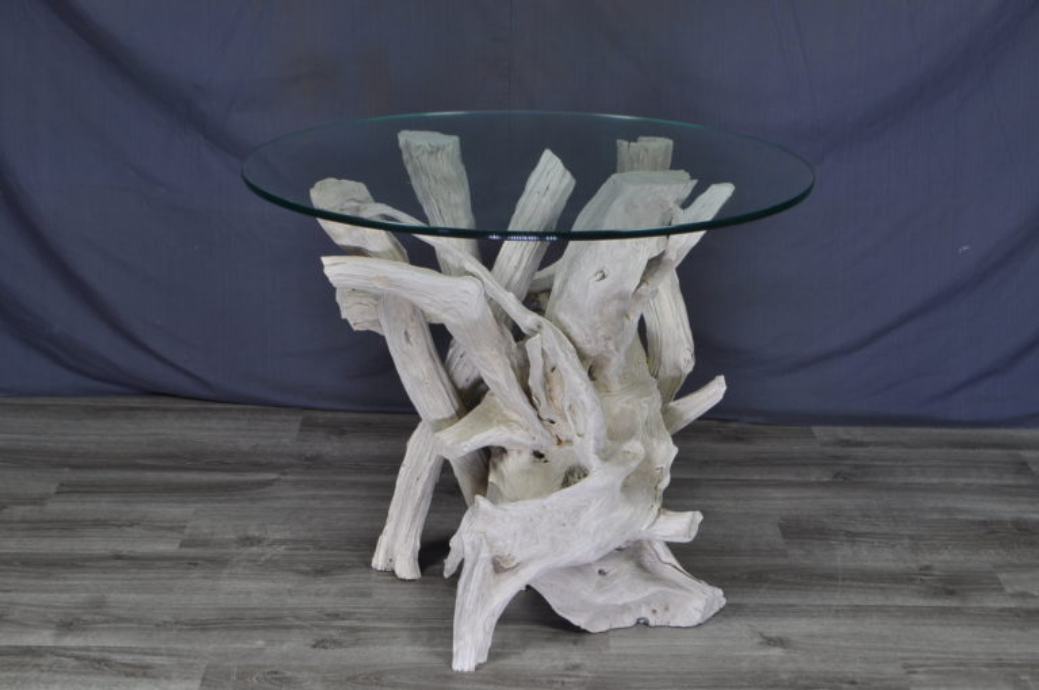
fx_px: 1729
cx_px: 520
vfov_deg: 22.6
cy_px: 345
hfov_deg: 33.4
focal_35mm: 60
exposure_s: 1/8
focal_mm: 40
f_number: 7.1
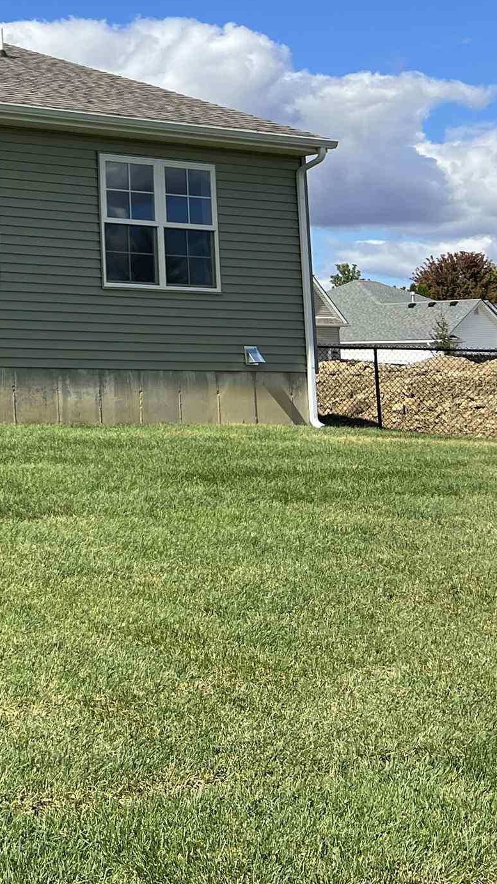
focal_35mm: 63
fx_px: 1476
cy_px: 165
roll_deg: +0.3
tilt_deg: +8.0
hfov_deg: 15.9
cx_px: -429
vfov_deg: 32.3
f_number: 1.5
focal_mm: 5.7
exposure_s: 1/3831
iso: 50
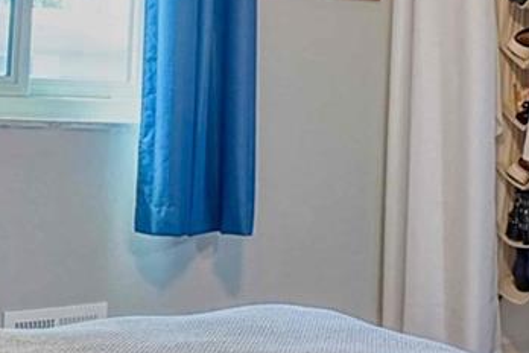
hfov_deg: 29.2
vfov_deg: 19.6
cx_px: 254
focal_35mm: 69
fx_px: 1014
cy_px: 107
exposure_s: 1/8
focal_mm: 10
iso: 800
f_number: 7.1
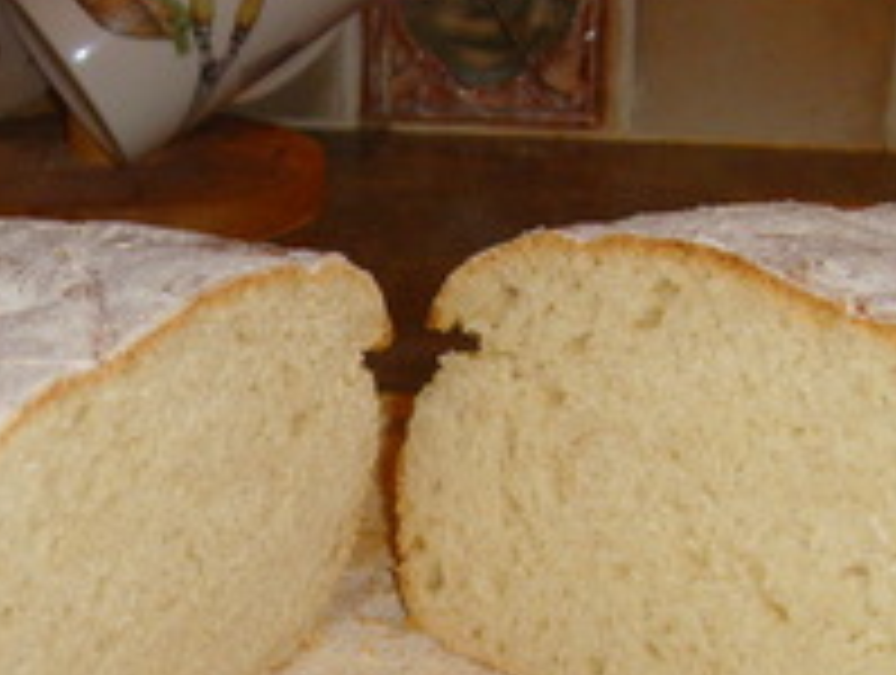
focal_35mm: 70
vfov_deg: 21.0
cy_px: 466
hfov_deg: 27.7
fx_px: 1815
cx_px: 356
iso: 200
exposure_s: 1/45
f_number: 3.5
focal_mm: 6.6
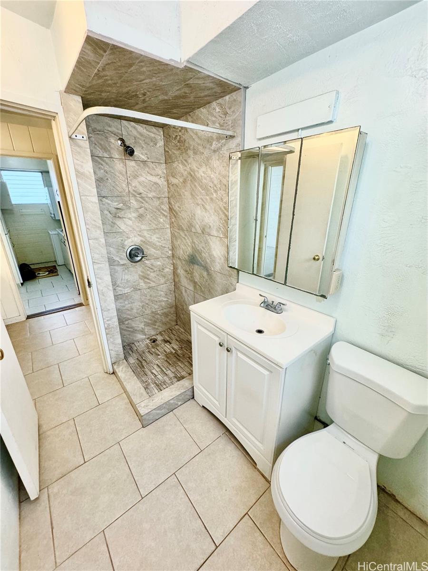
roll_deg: +0.5
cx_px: 214
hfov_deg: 85.7
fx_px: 231
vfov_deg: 102.1
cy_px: 286
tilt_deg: -20.3
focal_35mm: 14
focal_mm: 2.22
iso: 200
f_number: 2.2
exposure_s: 1/120
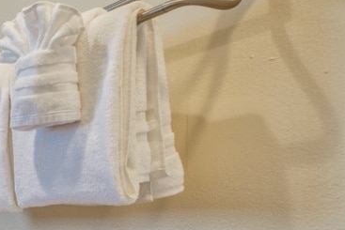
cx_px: -211
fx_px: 470
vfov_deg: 26.3
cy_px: 222
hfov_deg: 25.6
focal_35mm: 49
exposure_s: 1/13
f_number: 8
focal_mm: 10
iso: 400
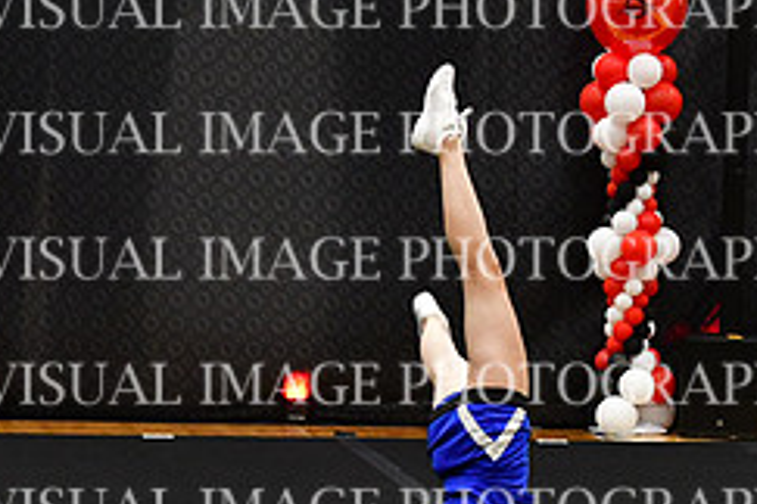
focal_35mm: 251
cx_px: 383
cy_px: 446
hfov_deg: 8.2
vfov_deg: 5.5
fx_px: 5278
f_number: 4
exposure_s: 1/500
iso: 4000
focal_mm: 70
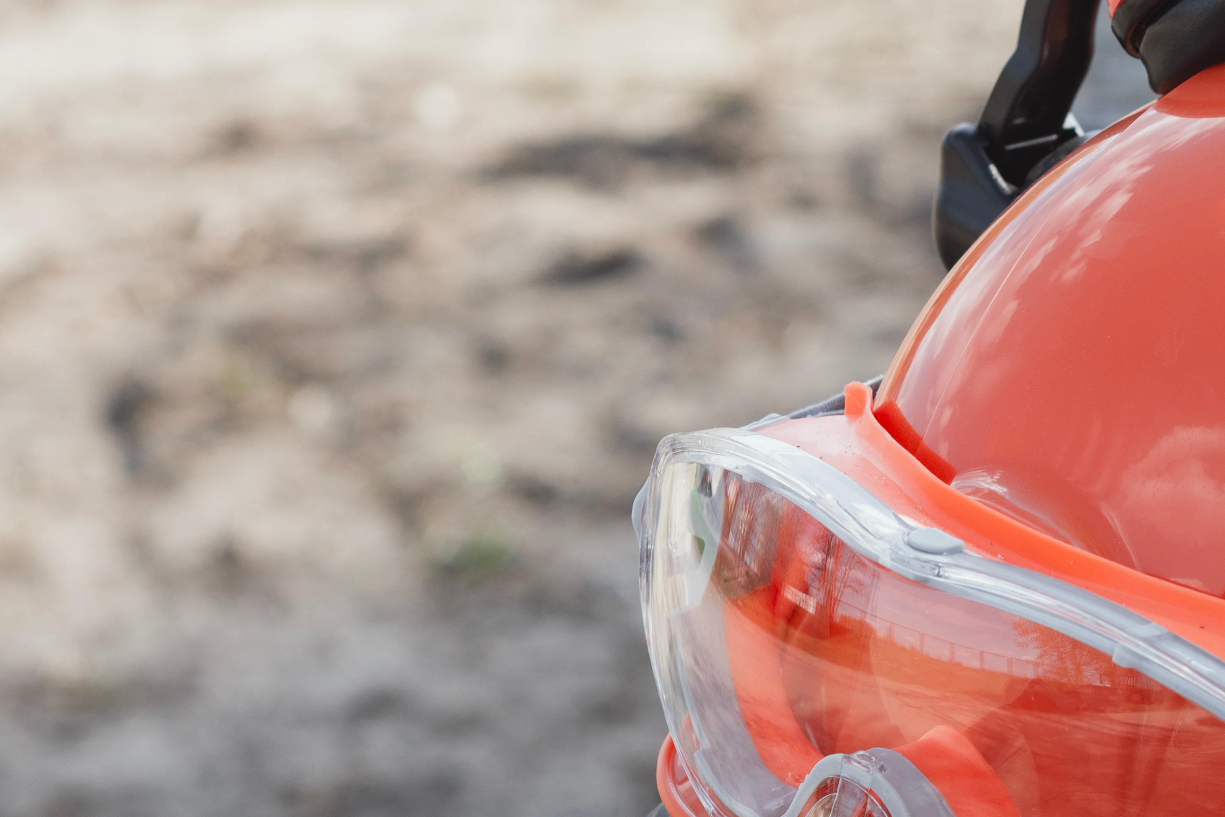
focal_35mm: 152
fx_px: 5172
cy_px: 388
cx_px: 1115
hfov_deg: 13.4
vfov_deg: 9.0
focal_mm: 50
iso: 100
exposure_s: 1/200
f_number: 5.6
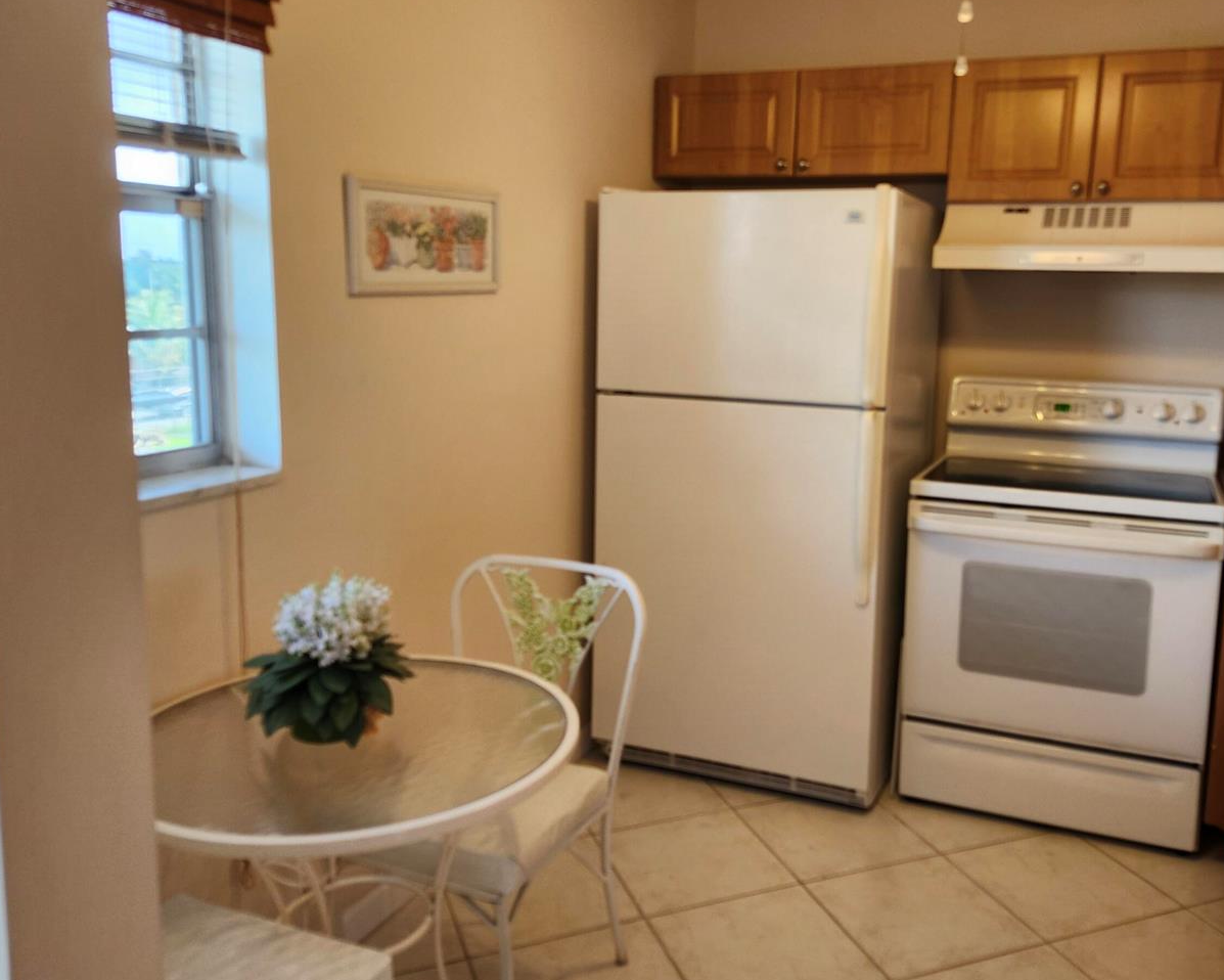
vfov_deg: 48.5
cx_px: 695
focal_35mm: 30
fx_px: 1087
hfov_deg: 58.5
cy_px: 455
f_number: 1.8
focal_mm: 5.54
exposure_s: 1/120
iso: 125
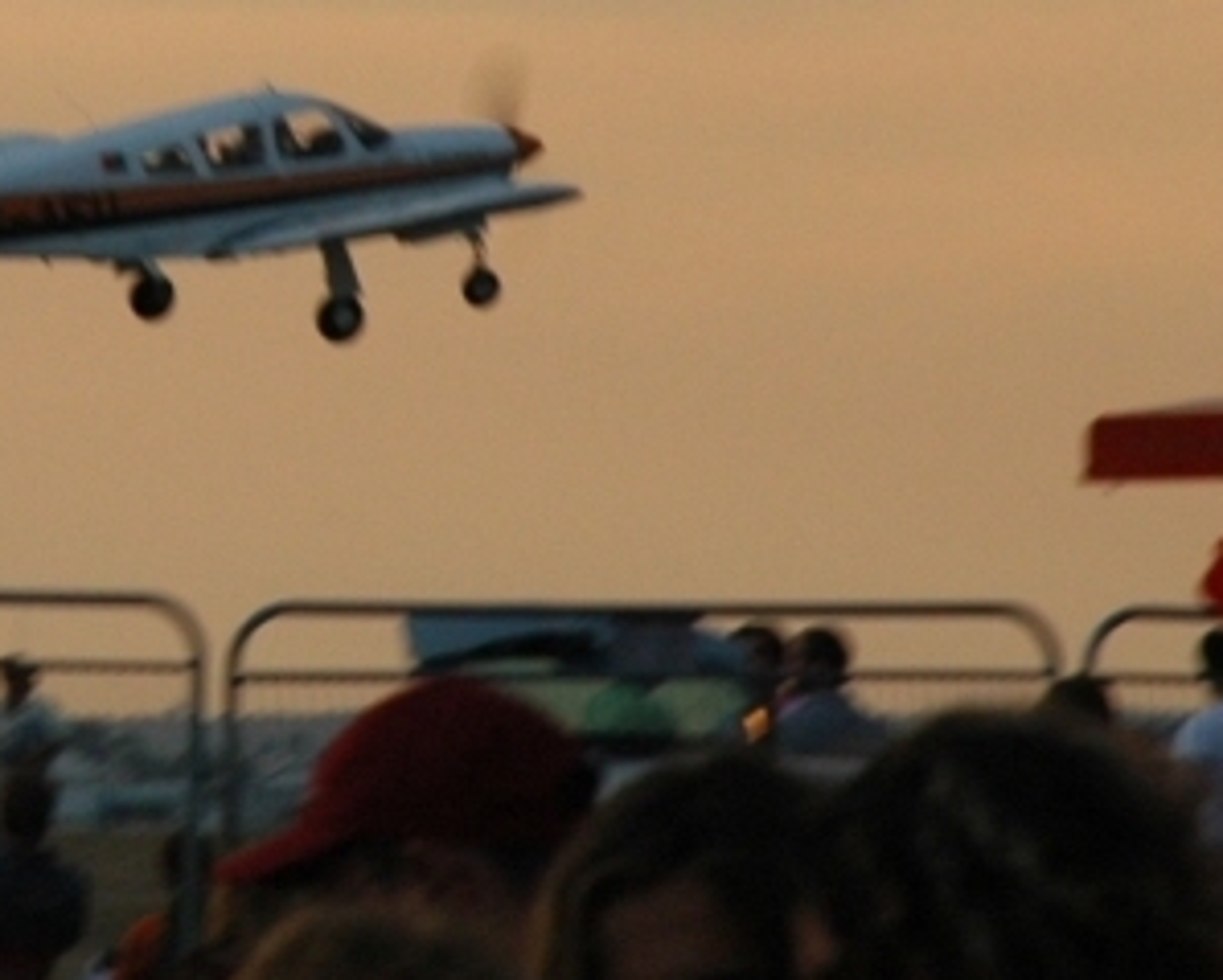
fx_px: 9565
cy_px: 349
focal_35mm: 264
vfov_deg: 5.9
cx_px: 144
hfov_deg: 7.3
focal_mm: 70
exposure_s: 1/160
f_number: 6.3
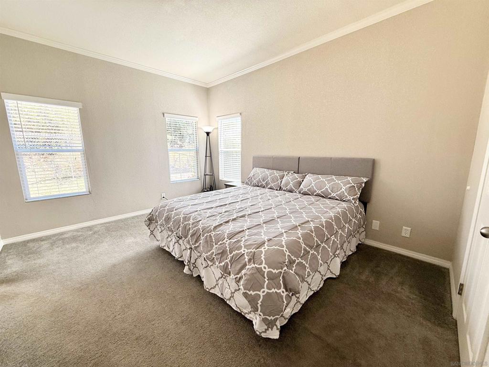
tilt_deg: -9.5
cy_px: 184
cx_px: 244
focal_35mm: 14
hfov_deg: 102.1
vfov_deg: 85.7
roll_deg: +0.3
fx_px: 198
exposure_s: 1/120
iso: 80
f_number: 2.2
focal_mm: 2.22
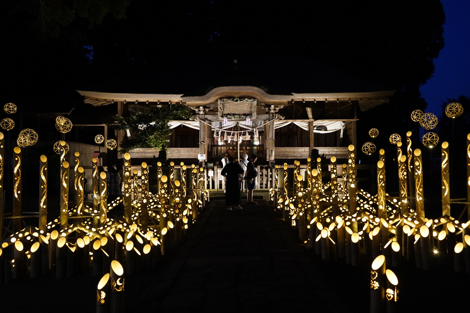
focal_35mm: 36
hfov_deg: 53.1
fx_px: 470
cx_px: 235
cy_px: 156
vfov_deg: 36.9
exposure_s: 1/40
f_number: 5
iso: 6400
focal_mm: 36
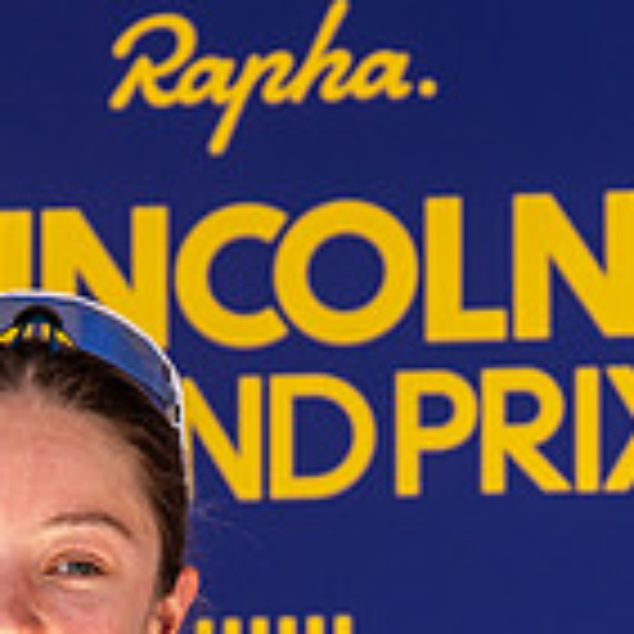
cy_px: 929
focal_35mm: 645
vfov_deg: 2.7
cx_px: -4
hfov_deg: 2.7
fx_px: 13365
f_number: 4
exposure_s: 1/1000
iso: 500
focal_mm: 125
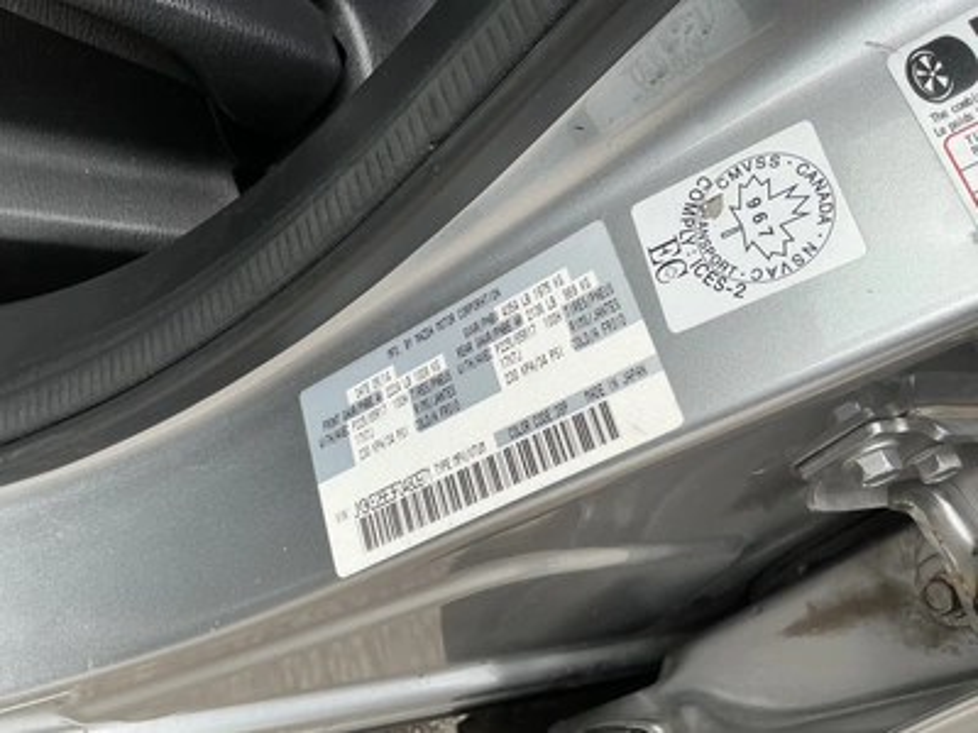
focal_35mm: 28
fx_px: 791
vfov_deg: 49.7
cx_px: 489
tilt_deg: -50.6
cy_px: 366
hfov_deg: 63.4
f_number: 1.8
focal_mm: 3
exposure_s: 1/428
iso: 25
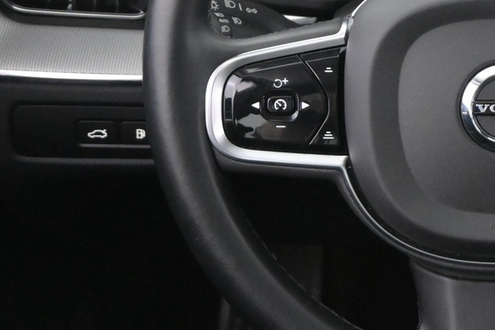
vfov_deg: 12.3
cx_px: 503
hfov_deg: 18.0
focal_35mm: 111
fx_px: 1522
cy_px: 77
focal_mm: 27.5
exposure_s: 1/40
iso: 5600
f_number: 4.5
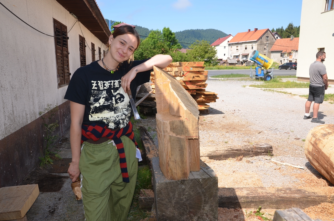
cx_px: 167
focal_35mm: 30
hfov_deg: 62.0
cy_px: 110
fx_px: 278
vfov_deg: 43.4
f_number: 7.1
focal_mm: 20
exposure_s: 1/200
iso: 100
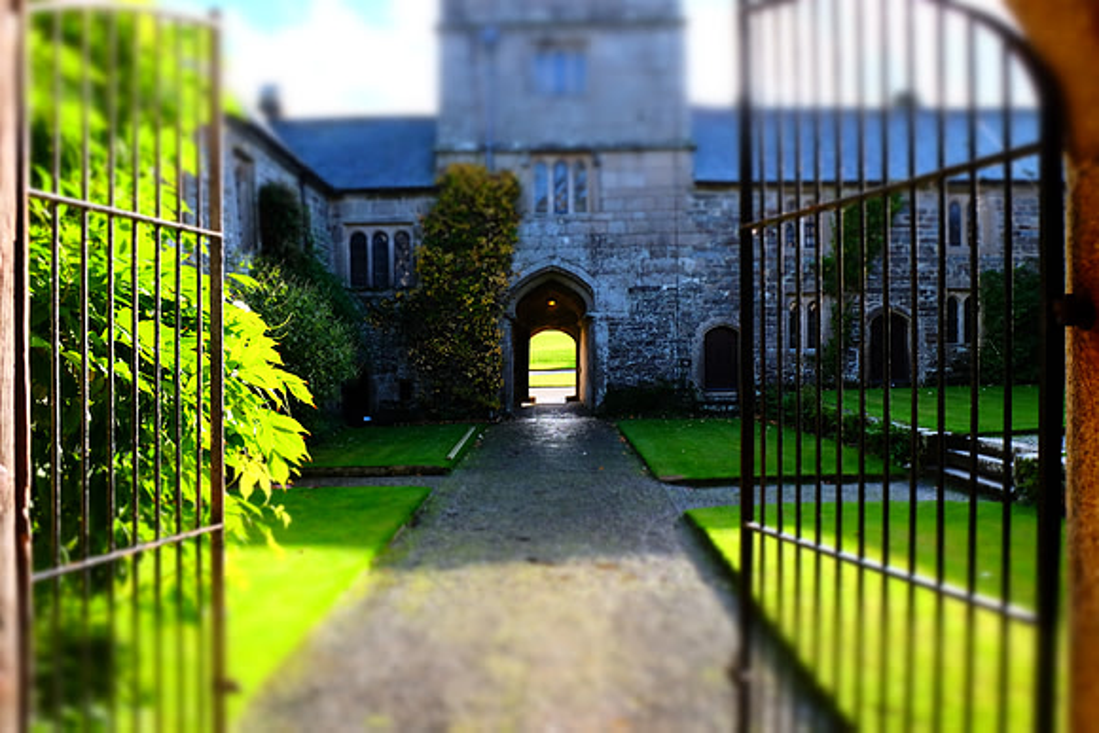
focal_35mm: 27
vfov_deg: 48.0
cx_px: 550
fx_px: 824
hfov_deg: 67.4
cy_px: 366
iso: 800
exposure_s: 1/170
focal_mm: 18
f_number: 8
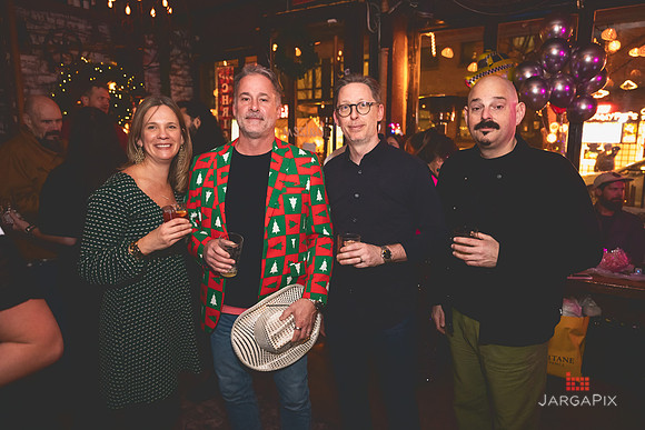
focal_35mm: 25
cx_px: 322
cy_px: 215
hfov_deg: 71.8
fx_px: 446
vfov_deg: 51.5
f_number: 3.2
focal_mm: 24.5
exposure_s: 1/125
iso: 3200
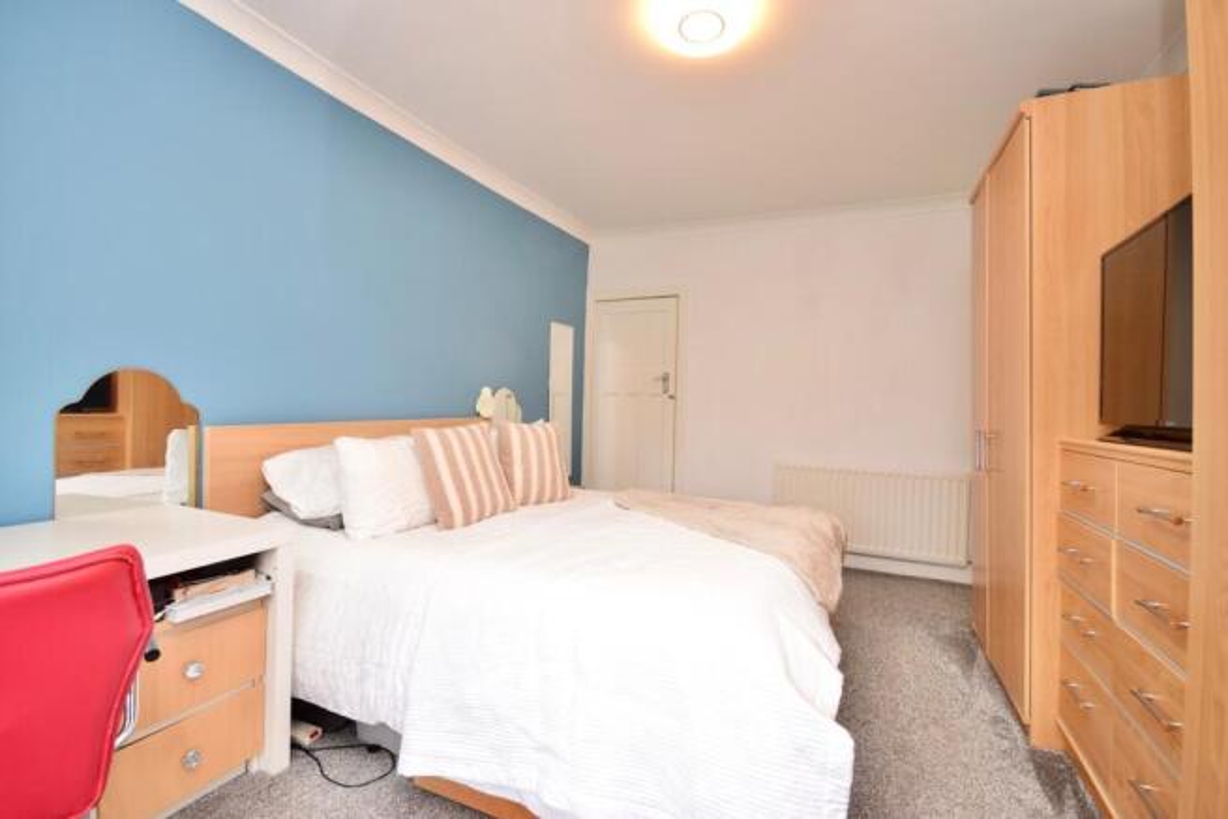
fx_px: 512
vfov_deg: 77.4
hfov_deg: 100.4
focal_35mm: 15
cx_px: 614
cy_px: 410
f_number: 7.1
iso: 800
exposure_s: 1/60
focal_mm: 10
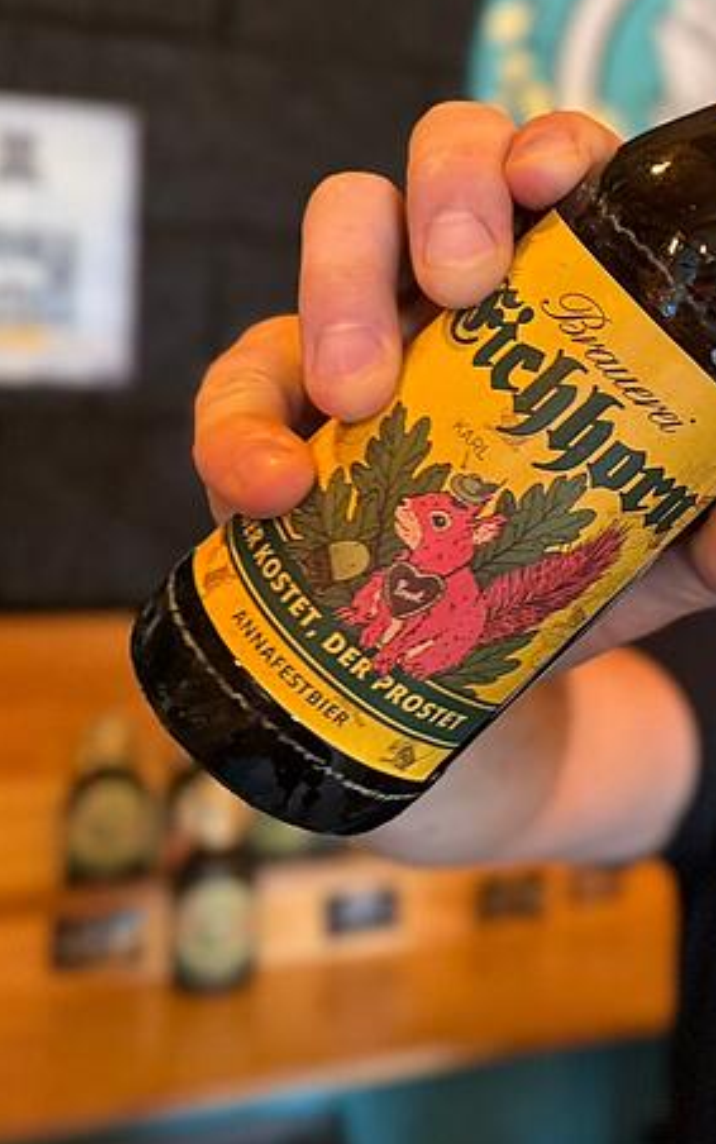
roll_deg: -1.0
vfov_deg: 43.8
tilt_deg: -0.2
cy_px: 395
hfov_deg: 24.5
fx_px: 1403
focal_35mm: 45
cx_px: 959
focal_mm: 6.76
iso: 400
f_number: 1.78
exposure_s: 1/50
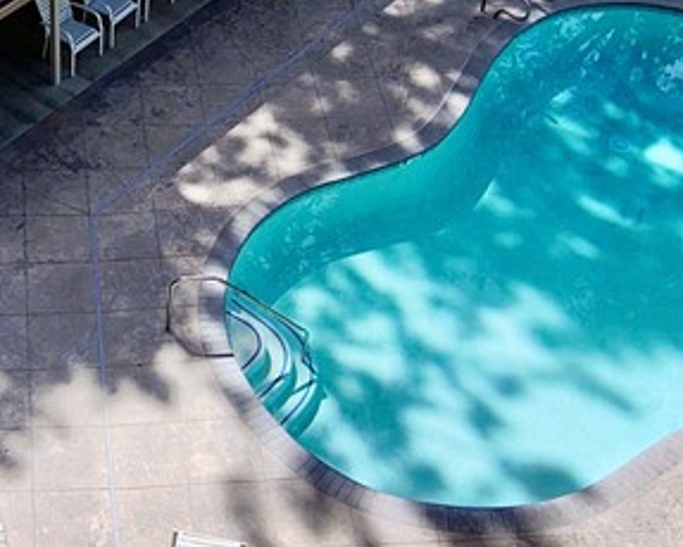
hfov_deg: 25.5
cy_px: 232
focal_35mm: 73
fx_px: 1477
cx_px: 114
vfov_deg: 21.0
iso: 100
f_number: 2.8
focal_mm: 3.7
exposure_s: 1/793
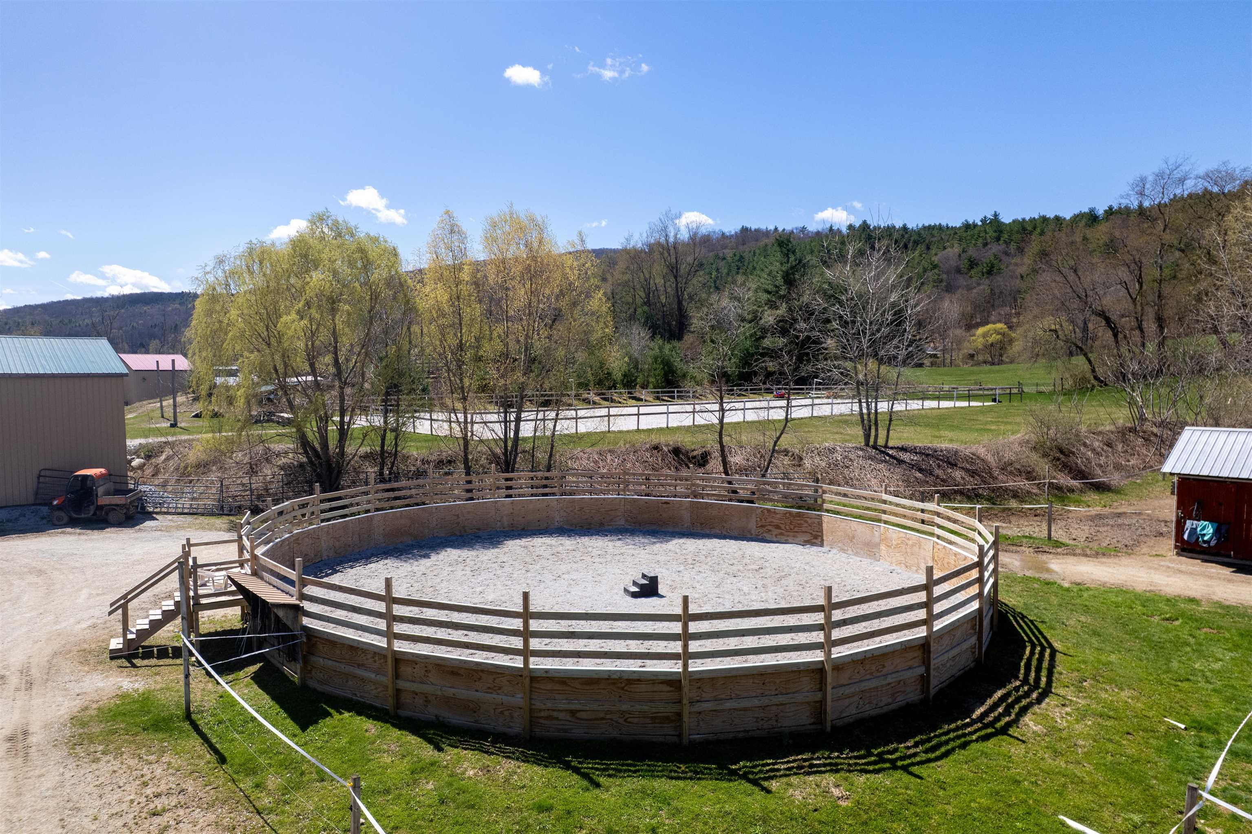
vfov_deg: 57.2
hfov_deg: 78.6
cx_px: 626
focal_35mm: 22
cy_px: 417
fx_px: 765
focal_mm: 8.38
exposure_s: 1/200
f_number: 2.8
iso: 100
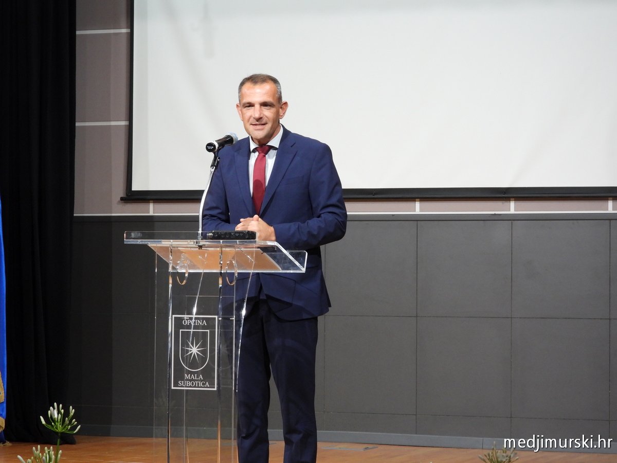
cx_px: 308
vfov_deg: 12.9
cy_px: 232
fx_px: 2050
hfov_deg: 17.1
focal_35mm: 115
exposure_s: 1/30
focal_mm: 20.7
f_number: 4
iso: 400
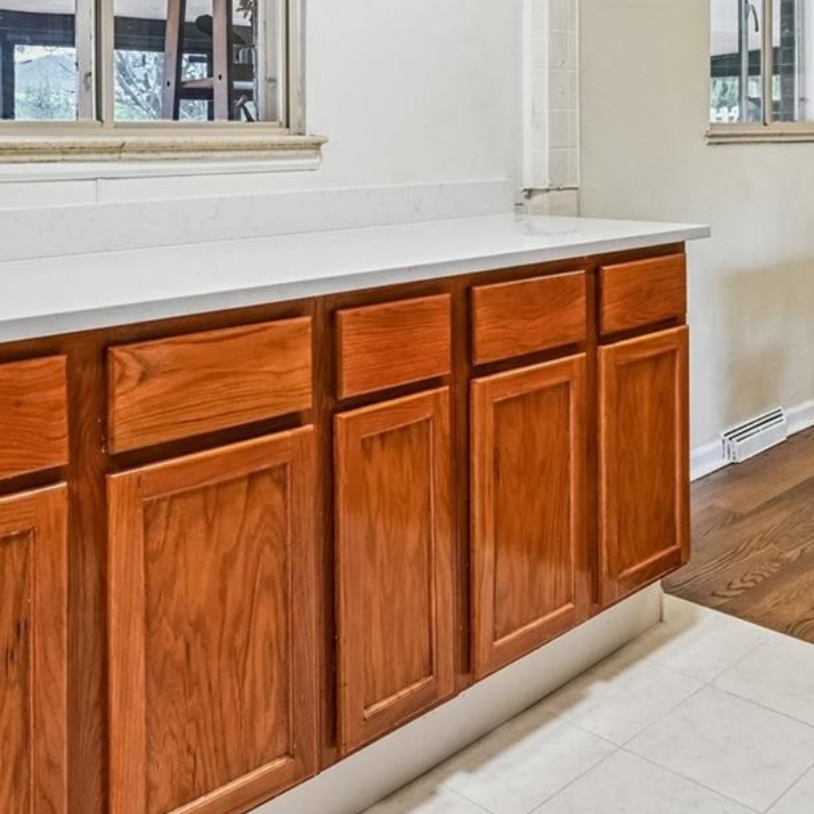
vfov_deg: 39.9
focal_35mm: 40
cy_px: 142
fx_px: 1064
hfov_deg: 41.3
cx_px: 543
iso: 400
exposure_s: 1/5
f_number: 11
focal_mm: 18
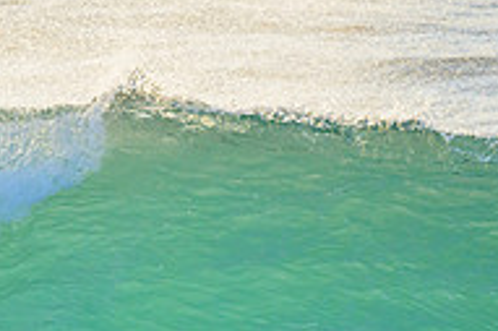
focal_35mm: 2435
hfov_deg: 0.8
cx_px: 16
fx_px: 33654
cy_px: 491
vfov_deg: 0.6
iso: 1800
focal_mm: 800
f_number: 6.3
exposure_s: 1/2000
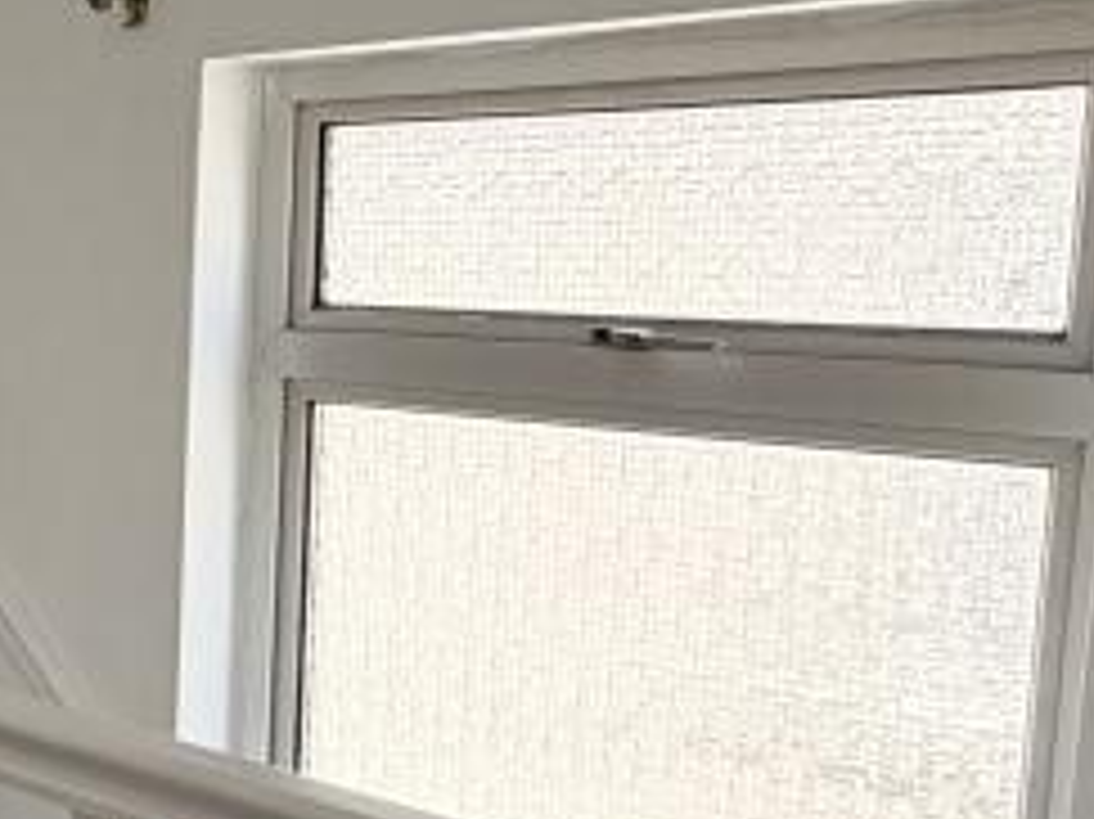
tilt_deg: -8.1
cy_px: 454
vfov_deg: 24.8
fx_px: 1864
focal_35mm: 59
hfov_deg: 27.3
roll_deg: +0.5
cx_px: -333
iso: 64
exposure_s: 1/121
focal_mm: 2.22
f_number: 2.2
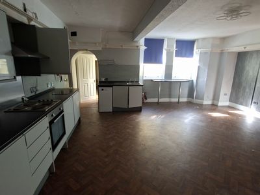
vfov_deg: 89.9
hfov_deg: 106.2
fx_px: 98
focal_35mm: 13
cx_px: 130
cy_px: 98
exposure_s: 1/40
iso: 125
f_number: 2.2
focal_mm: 1.74
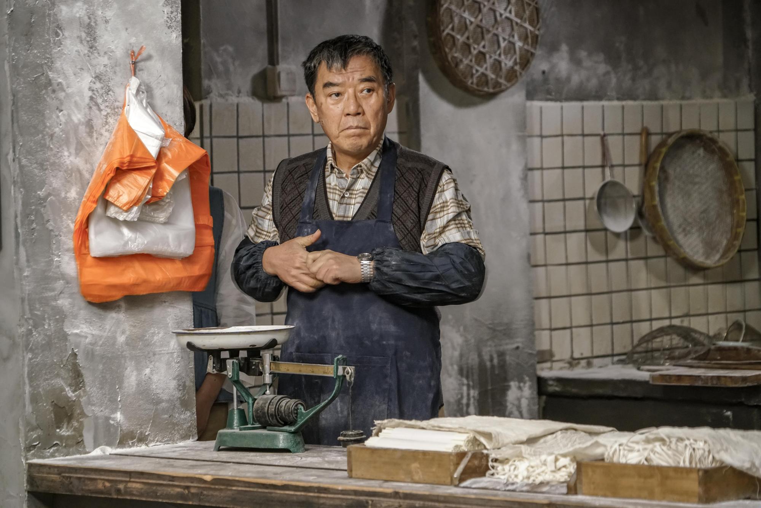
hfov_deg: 13.5
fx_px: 3213
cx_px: 380
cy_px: 254
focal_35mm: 152
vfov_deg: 9.0
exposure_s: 1/100
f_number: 6.3
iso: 3200
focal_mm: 152
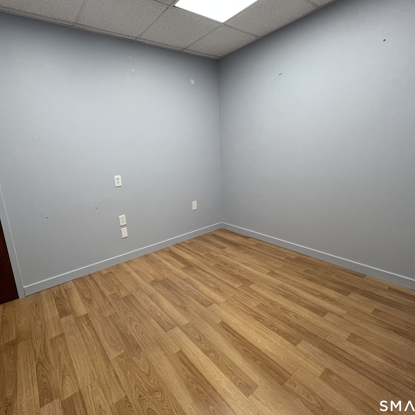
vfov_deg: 87.4
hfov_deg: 86.8
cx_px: 177
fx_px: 217
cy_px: 199
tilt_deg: -12.9
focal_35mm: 16
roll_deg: +3.6
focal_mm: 1.57
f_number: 1.8
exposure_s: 1/120
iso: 125
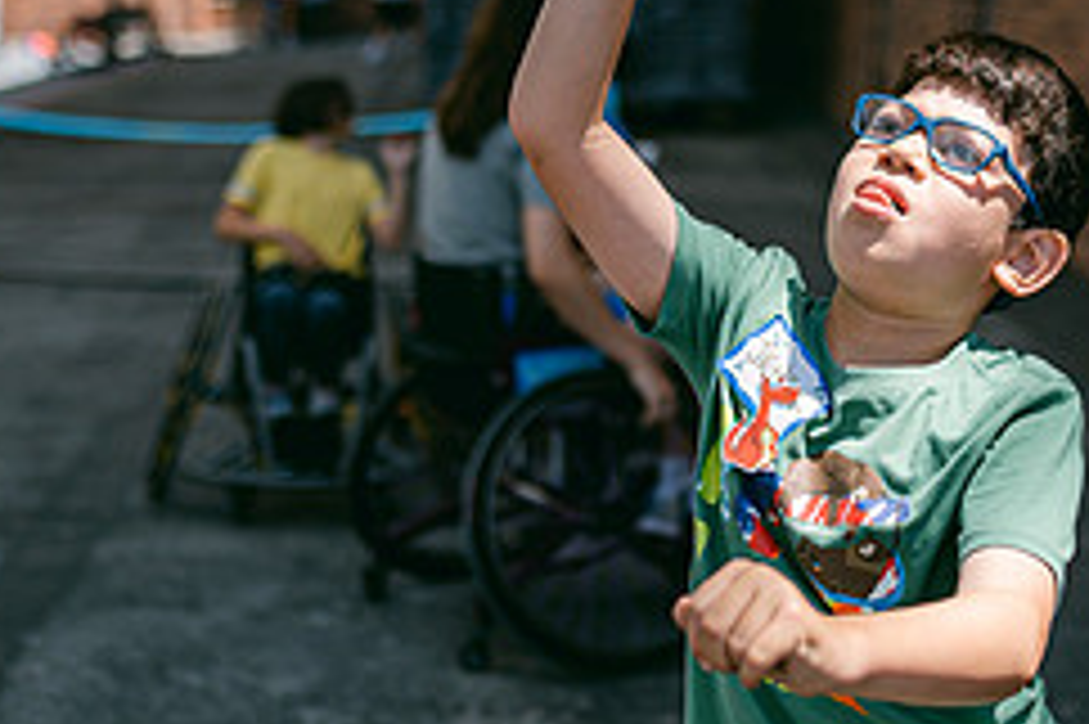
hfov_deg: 24.0
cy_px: 49
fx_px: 2539
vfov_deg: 16.0
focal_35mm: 84
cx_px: 770
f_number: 2
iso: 100
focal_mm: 35
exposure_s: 1/2500
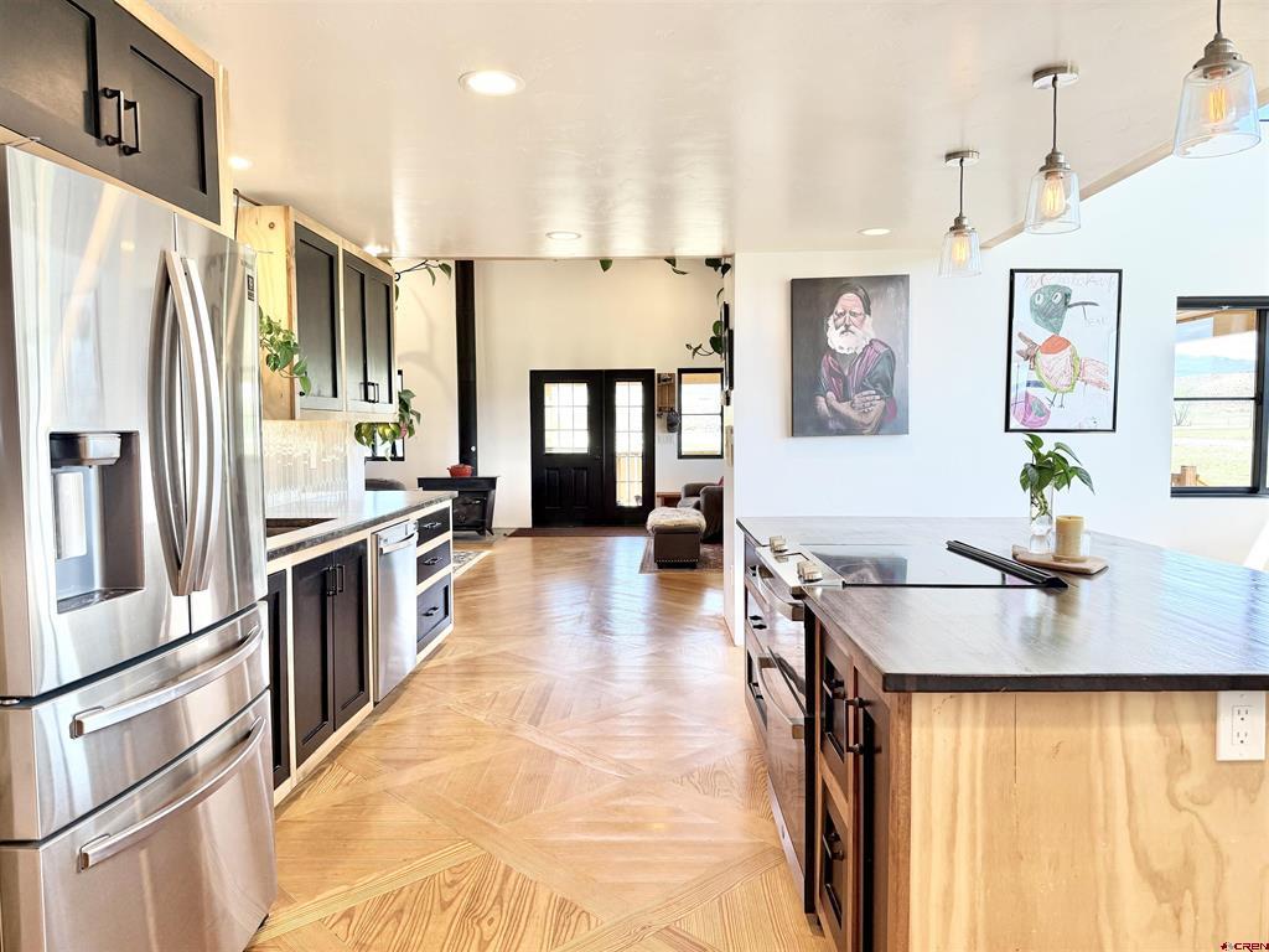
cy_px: 476
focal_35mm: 24
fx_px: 880
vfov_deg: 56.8
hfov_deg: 71.6
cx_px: 634
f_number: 1.78
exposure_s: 1/176
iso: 80
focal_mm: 6.76
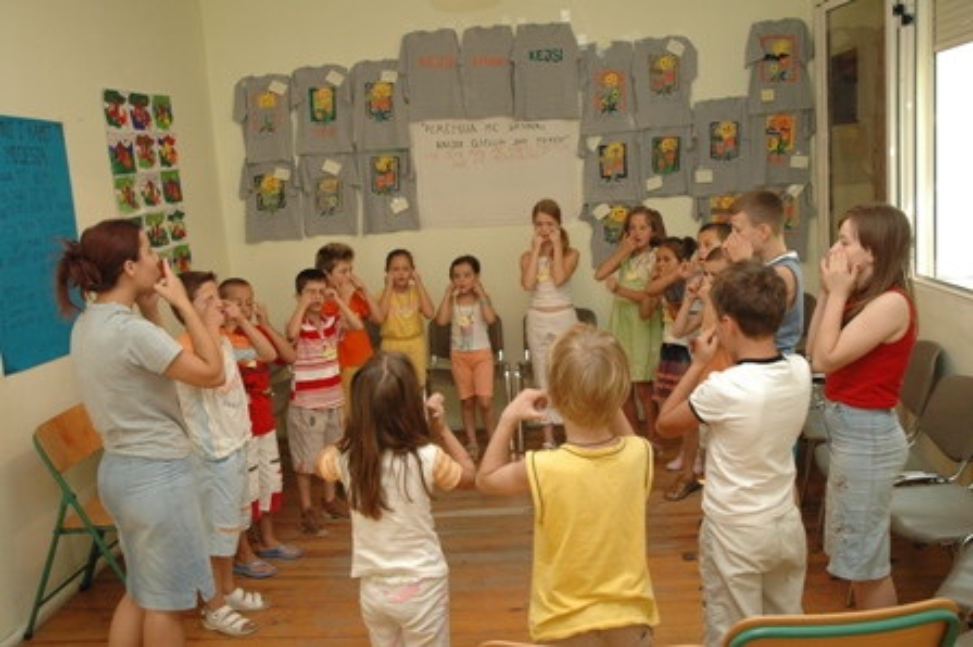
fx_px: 972
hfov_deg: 53.2
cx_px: 486
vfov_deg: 36.8
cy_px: 324
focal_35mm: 36
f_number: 6.3
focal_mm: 24
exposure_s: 1/80
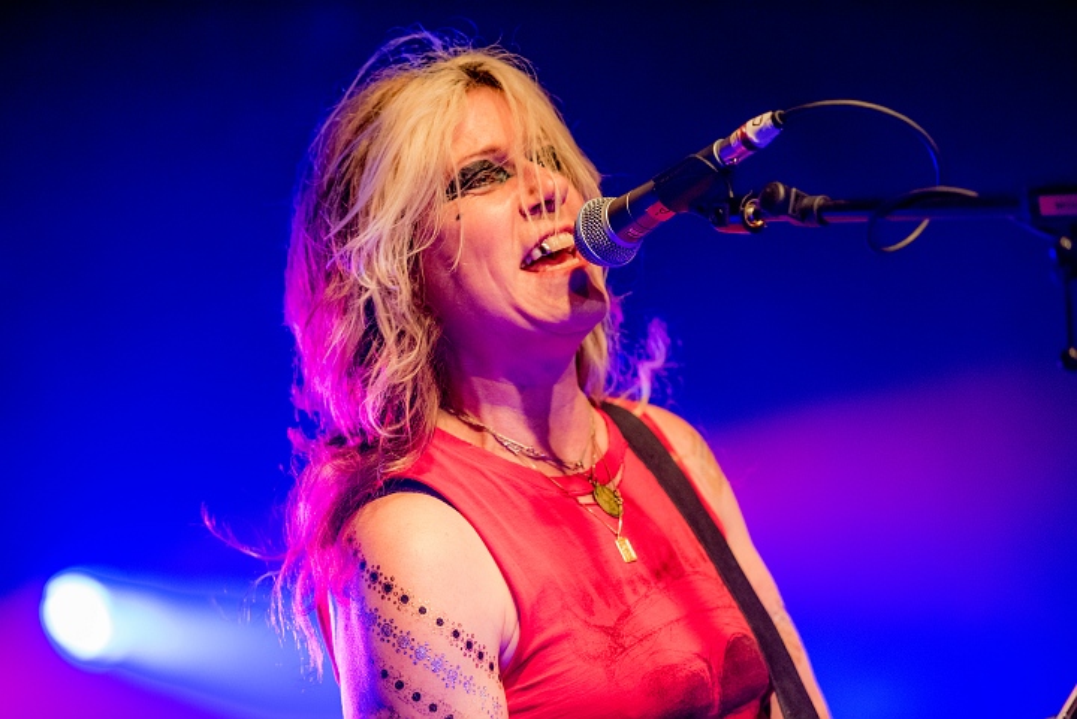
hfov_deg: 13.7
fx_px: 4490
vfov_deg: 9.2
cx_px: 538
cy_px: 360
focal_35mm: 150
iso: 4000
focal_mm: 150
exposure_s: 1/100
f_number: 2.8
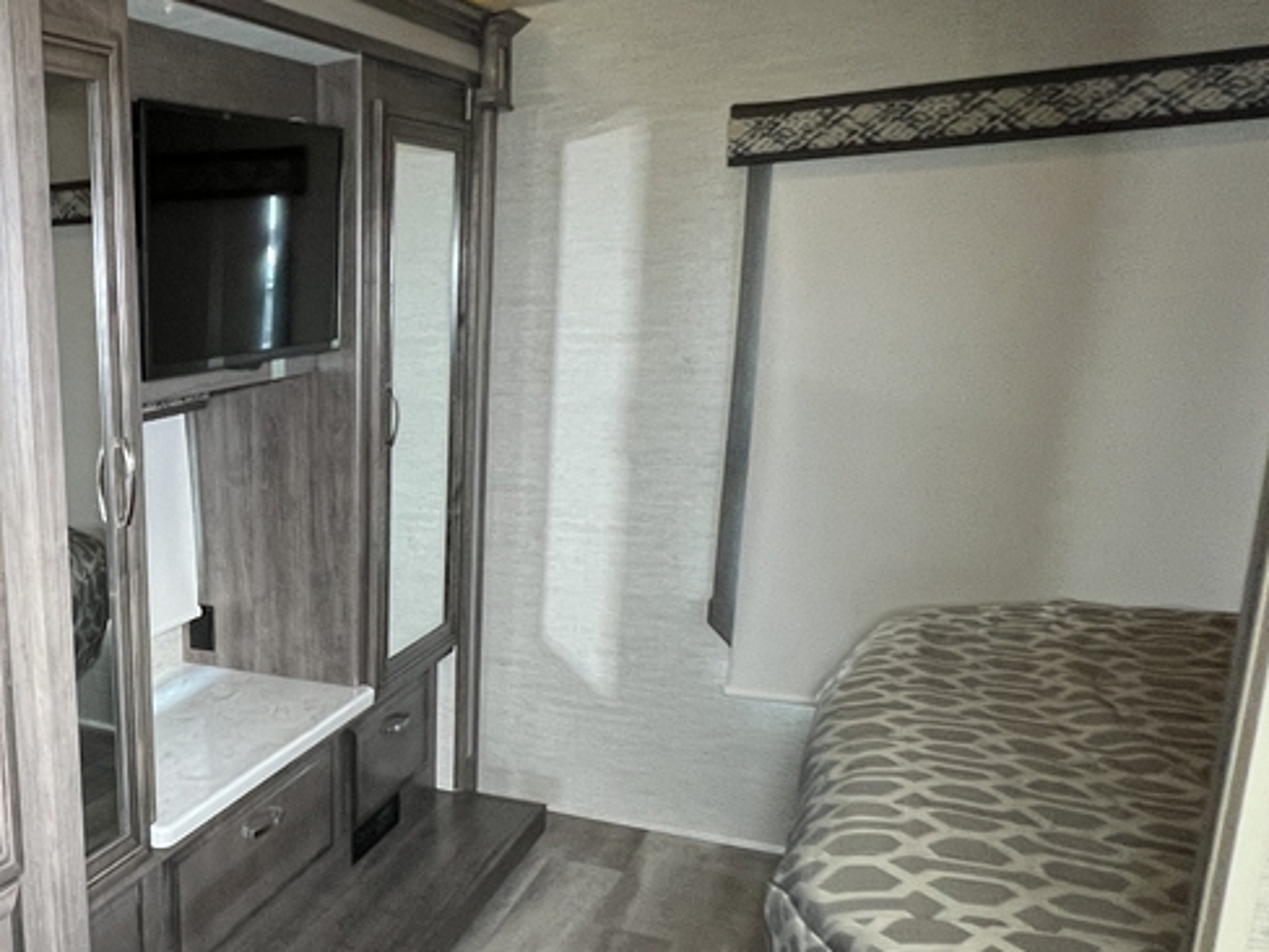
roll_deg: +3.6
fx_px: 1173
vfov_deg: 43.7
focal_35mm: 32
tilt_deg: -13.0
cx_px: 94
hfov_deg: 49.6
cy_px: 614
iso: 250
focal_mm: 1.57
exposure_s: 1/65
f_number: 1.8
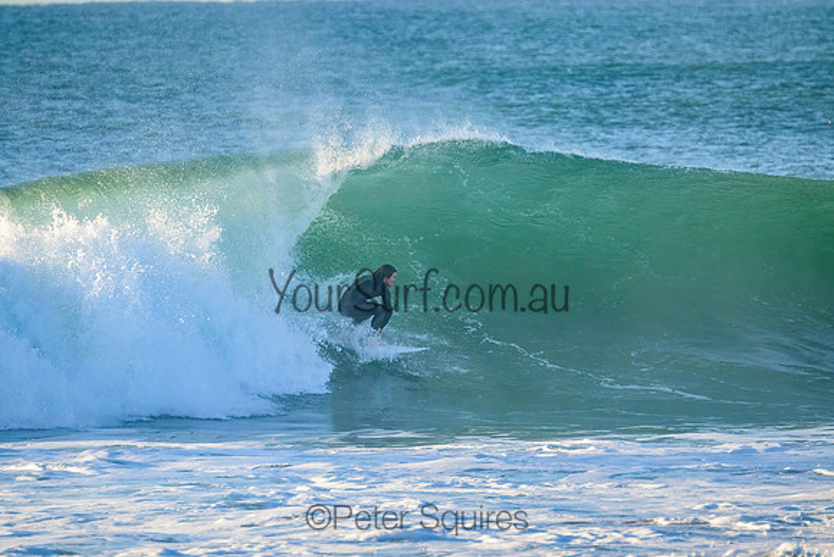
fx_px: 14598
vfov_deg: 2.2
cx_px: 417
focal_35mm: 630
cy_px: 278
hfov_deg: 3.3
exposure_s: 1/1600
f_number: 11
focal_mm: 630
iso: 3600
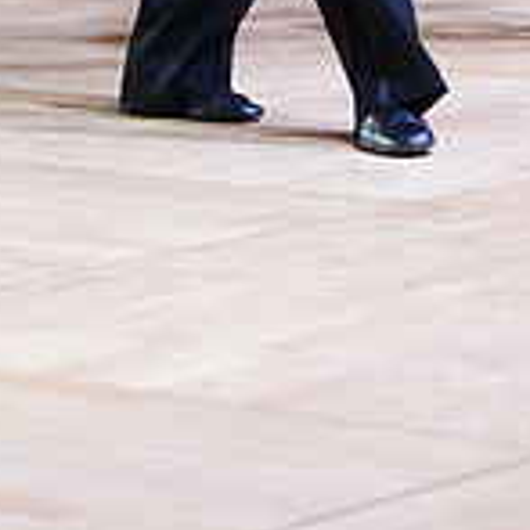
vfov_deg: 7.0
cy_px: -505
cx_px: 553
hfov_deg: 7.2
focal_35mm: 242
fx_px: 4192
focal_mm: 72
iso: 1000
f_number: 2.8
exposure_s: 1/400
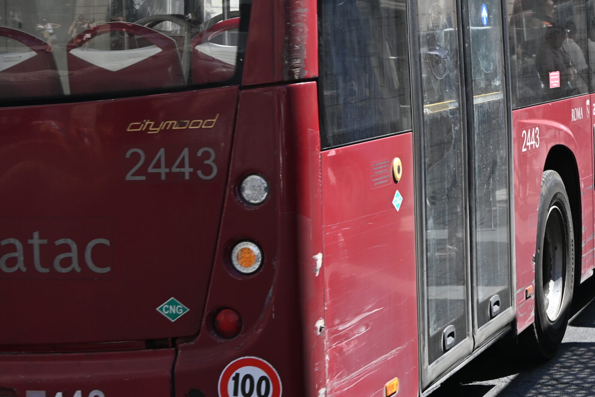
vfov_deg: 15.7
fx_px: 1420
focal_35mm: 86
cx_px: 529
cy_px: 35
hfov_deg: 23.1
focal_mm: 31
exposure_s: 1/250
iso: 125
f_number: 5.6
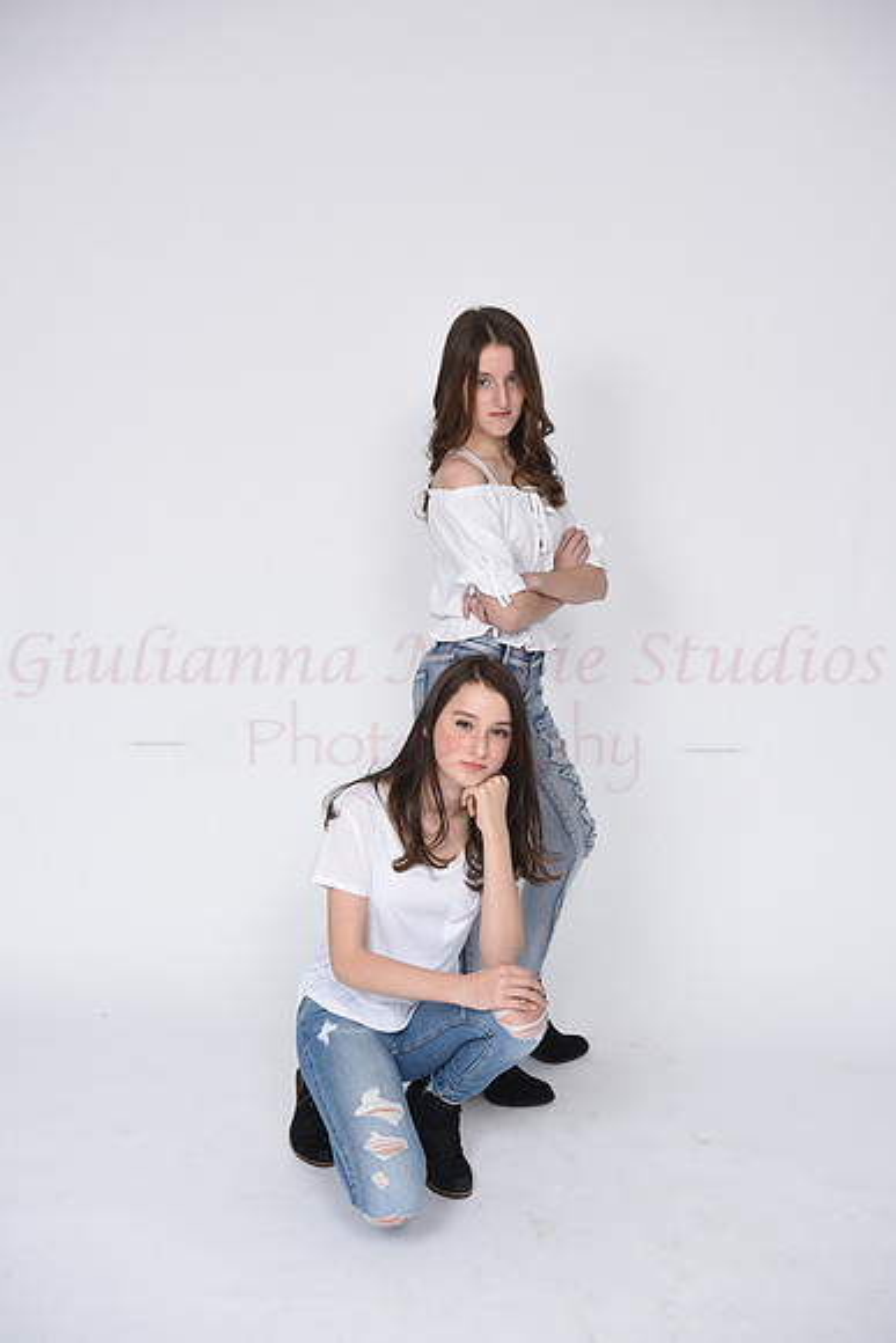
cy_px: 672
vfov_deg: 41.1
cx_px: 448
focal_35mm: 48
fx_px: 1791
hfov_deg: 28.1
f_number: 8
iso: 160
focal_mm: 48
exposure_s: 1/100
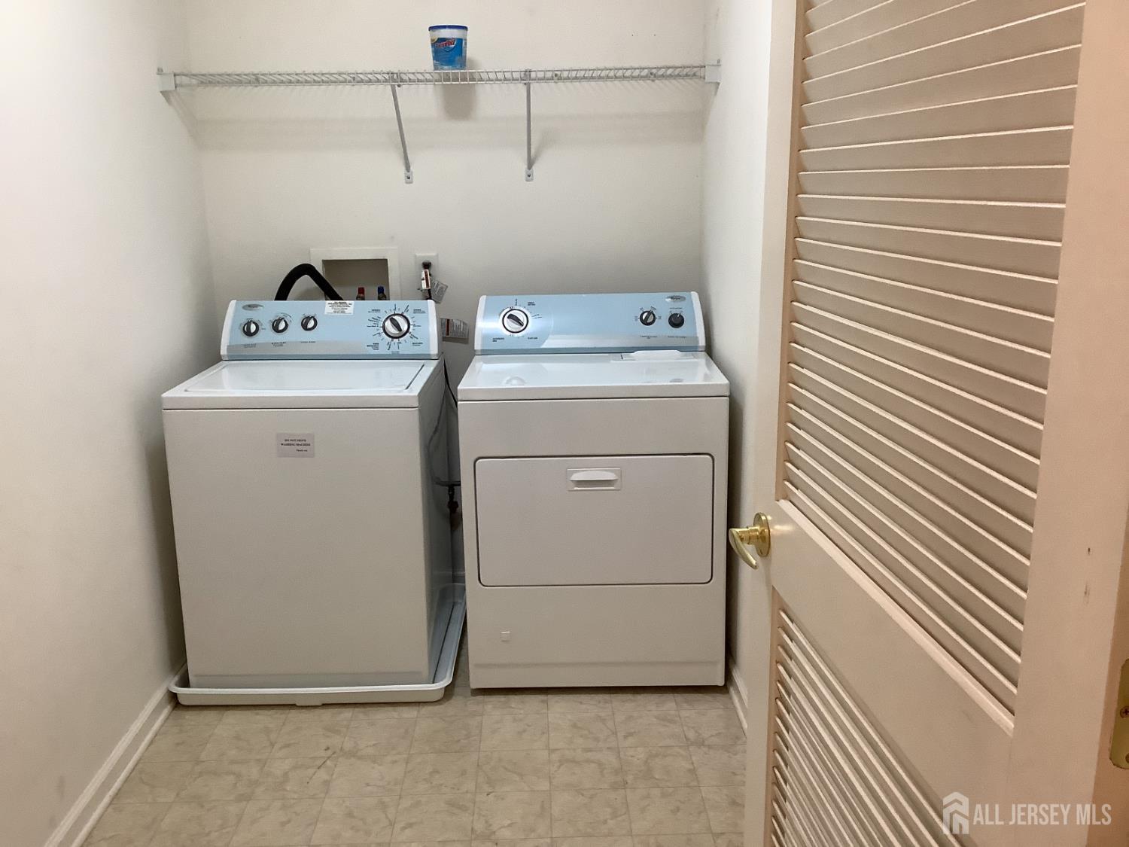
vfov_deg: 45.4
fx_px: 1011
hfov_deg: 58.4
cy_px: 424
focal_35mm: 31
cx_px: 564
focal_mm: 3.3
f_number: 2.4
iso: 200
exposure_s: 1/60
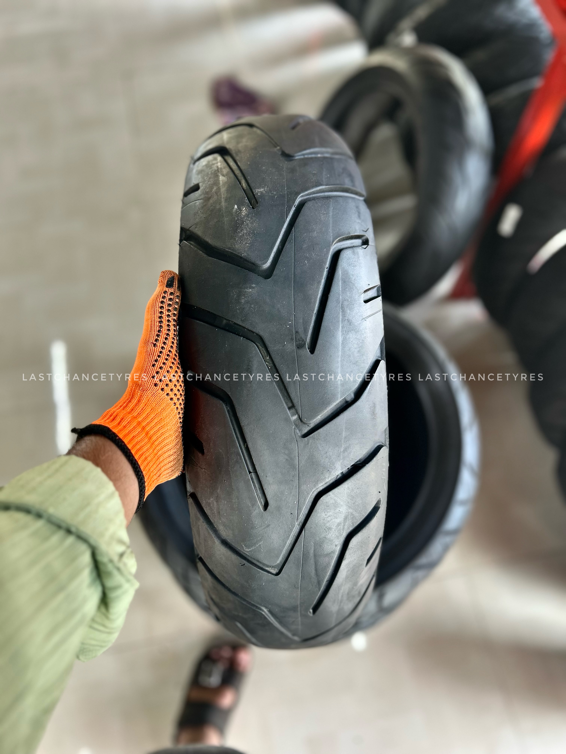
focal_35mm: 26
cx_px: 283
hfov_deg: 53.1
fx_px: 567
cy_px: 377
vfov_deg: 67.3
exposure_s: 1/50
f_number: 1.5
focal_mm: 5.7
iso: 80
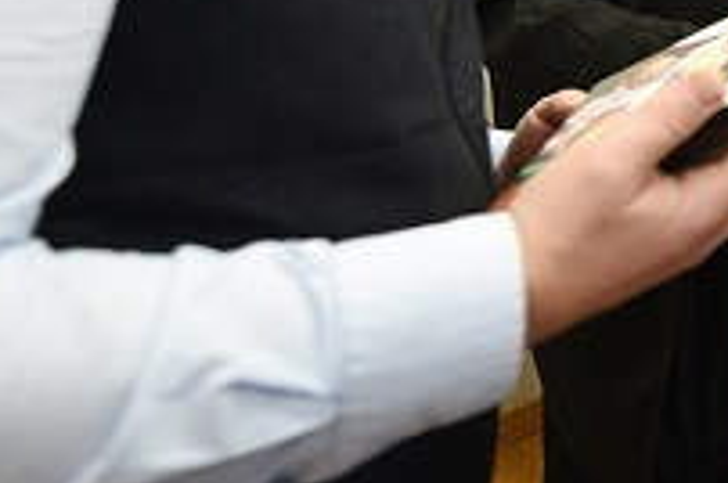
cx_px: 941
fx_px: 1333
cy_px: -279
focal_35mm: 66
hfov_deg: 26.2
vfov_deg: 17.9
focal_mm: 19
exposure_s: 1/100
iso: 1600
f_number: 2.8
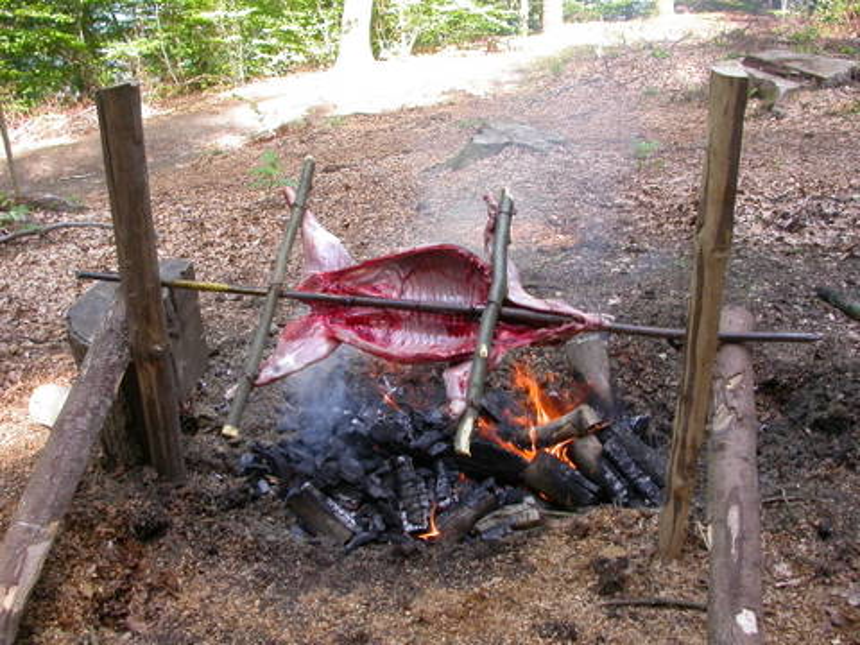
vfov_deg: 37.7
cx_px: 430
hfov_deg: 49.0
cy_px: 322
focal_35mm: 38
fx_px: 944
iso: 100
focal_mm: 7.85
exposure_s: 1/80.1
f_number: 3.7
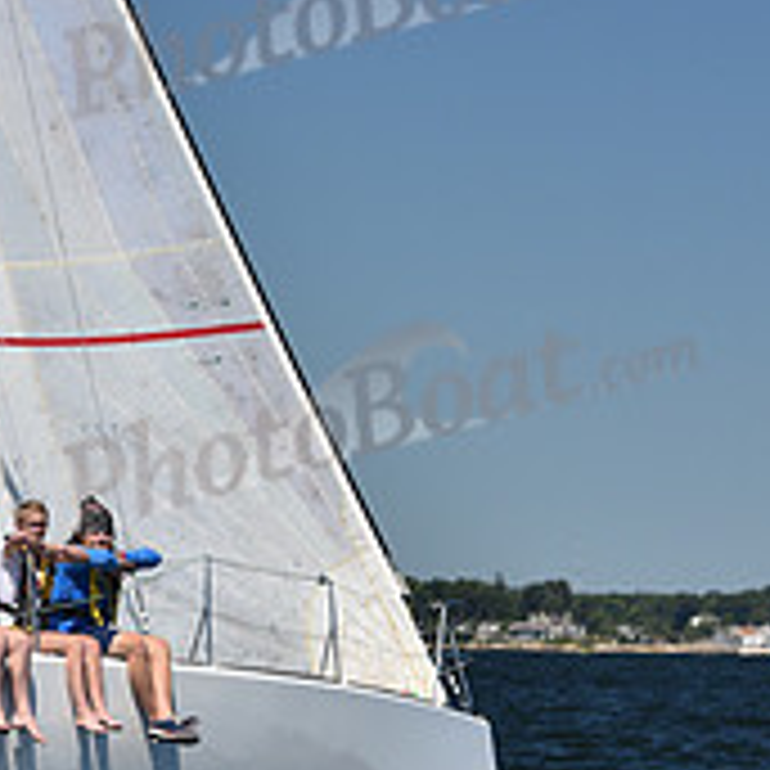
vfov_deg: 6.1
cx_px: -167
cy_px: 714
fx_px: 7248
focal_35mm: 288
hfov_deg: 6.0
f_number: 5.6
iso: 200
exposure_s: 1/800
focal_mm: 100
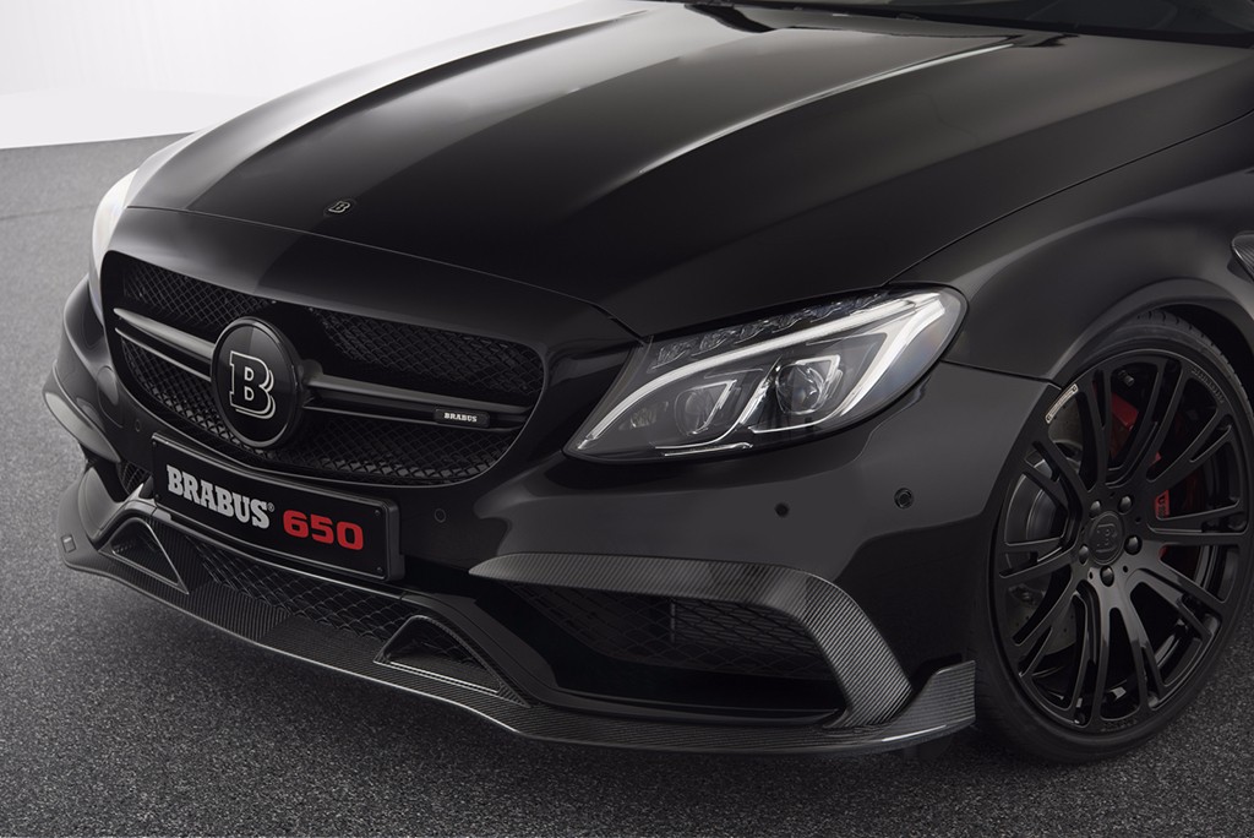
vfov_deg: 20.9
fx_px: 2265
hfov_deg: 30.9
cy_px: 419
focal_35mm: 65
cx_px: 627
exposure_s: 1/125
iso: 100
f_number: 8
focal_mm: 65
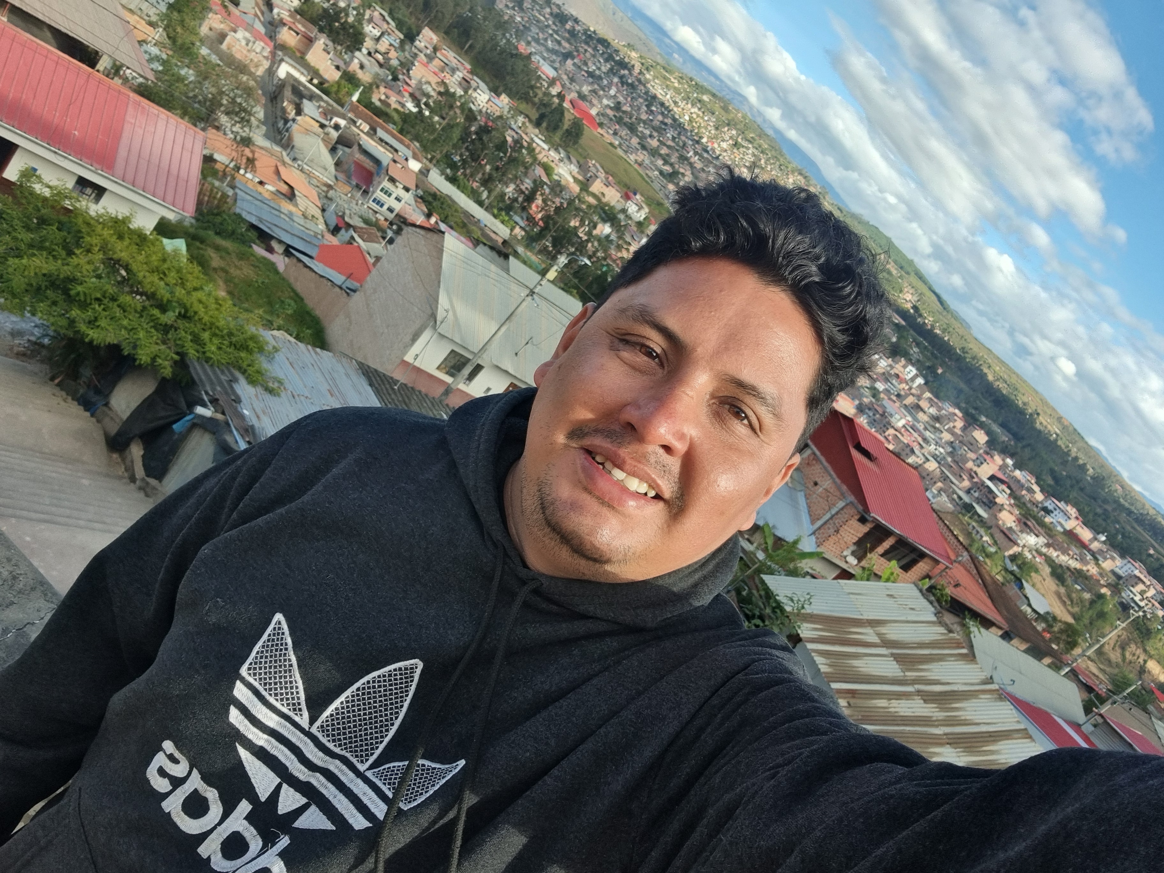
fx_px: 841
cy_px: 436
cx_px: 582
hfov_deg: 69.4
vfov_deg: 54.9
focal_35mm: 25
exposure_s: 1/552
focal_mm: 3.3
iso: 50
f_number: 2.2
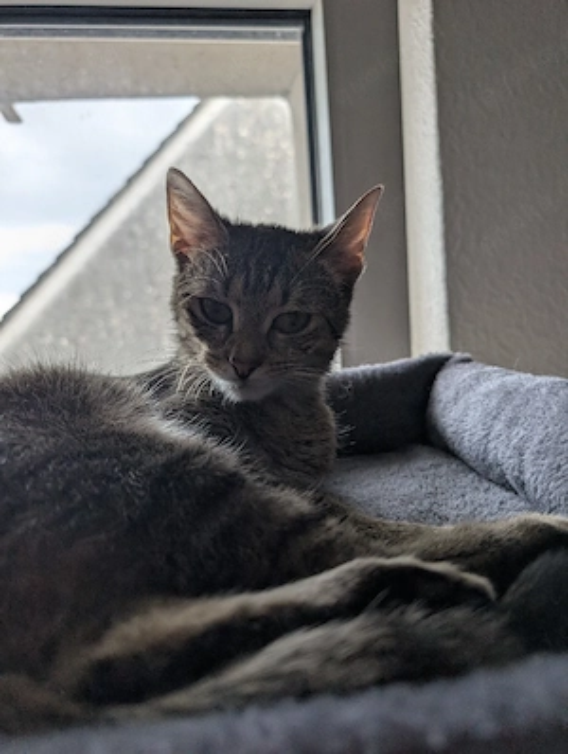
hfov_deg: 57.0
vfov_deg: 71.5
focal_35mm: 24
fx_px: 523
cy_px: 377
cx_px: 284
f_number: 1.68
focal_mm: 6.9
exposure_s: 1/139
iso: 21
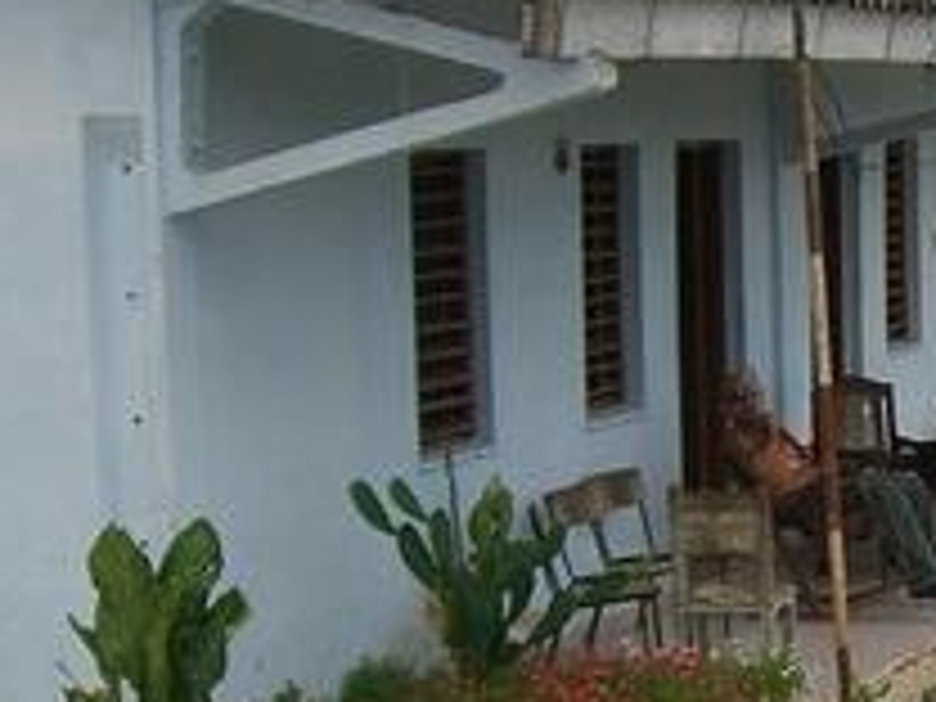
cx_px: 1206
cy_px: 608
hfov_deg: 16.0
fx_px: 3164
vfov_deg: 12.6
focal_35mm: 117
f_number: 4
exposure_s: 1/500
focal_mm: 7.9
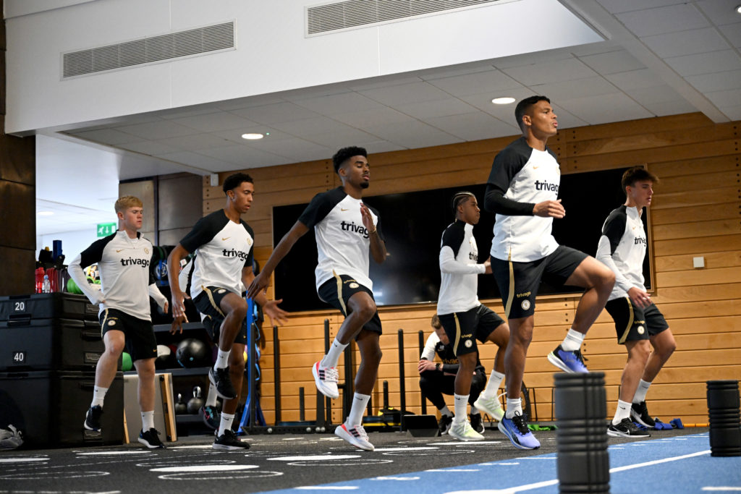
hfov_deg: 33.4
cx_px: 370
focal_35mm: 60
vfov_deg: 22.6
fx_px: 1235
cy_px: 247
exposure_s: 1/250
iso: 4000
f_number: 2.8
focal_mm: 60
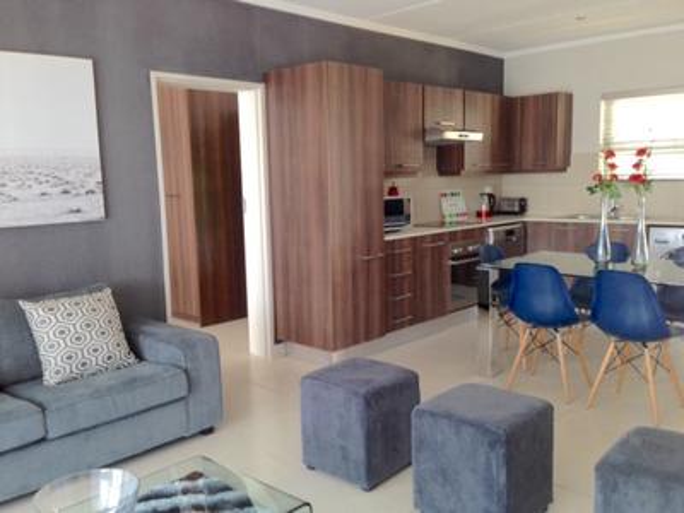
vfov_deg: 42.9
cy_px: 256
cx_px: 342
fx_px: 652
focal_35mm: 33
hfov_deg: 55.4
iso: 80
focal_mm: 4.12
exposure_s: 1/20
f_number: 2.4
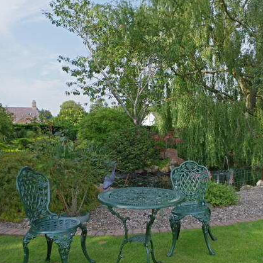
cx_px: 202
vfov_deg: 46.0
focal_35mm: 36
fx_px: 309
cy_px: 135
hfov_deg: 44.3
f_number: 5
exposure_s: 1/400
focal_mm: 18
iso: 200
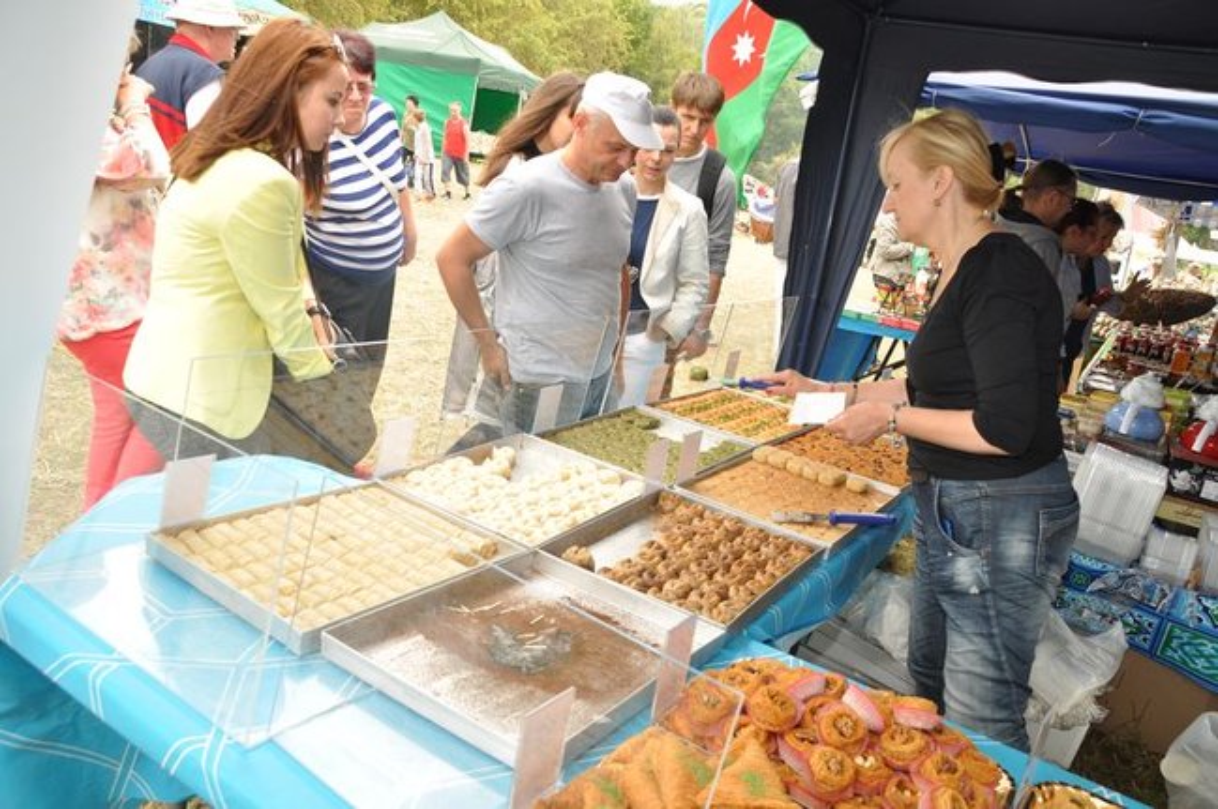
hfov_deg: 67.4
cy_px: 404
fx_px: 912
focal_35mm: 27
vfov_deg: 47.8
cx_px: 609
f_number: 7.1
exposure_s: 1/200
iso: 400
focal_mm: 18
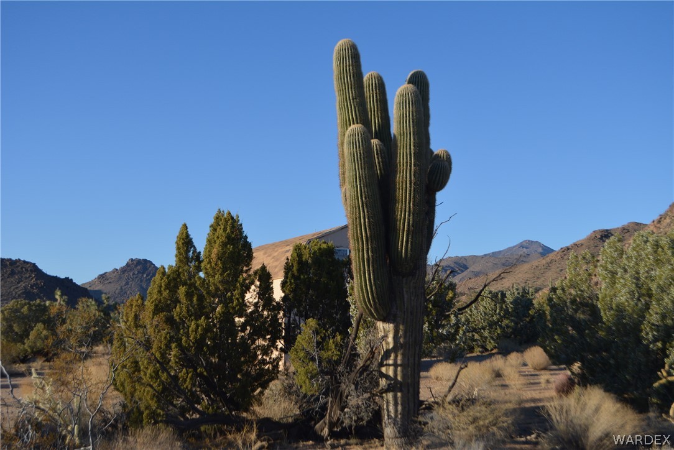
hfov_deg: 41.1
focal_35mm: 48
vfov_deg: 28.1
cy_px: 225
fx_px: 899
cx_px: 337
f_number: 5.6
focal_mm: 32
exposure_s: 1/1600
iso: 400
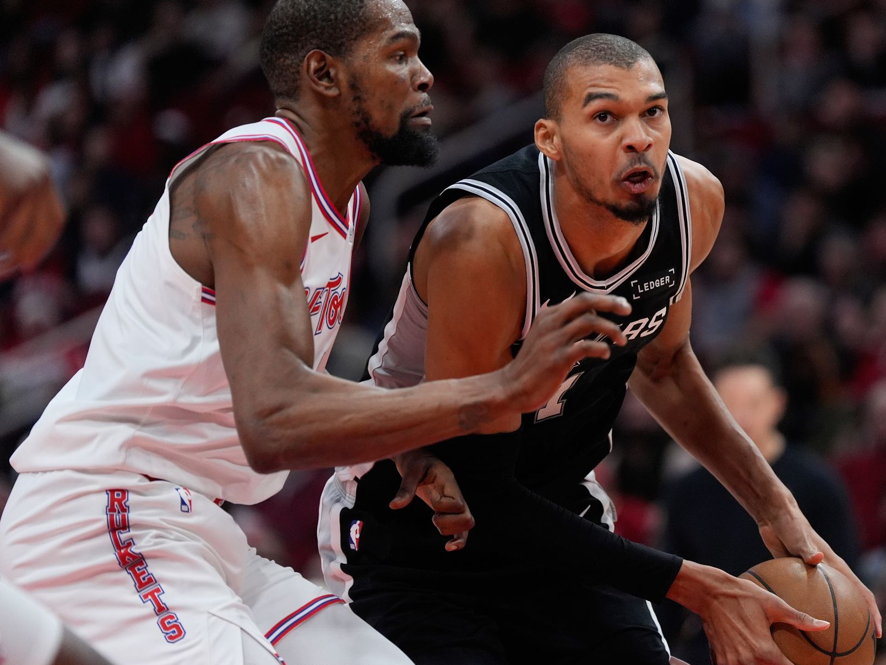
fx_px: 6169
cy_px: 329
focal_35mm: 241
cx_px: 532
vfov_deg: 6.2
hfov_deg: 8.2
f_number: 2.8
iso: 3200
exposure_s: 1/2500
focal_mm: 197
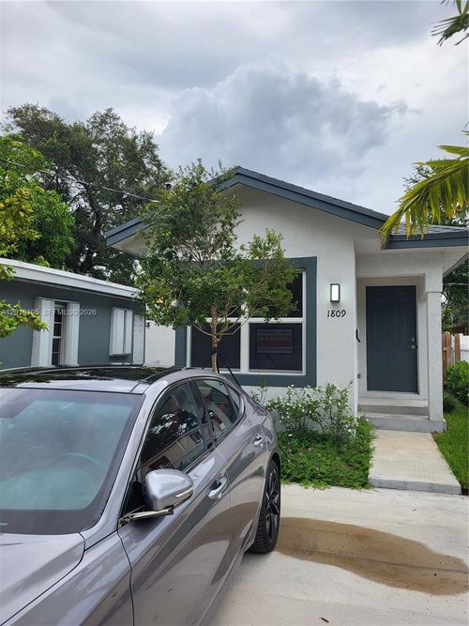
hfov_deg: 53.0
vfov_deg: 67.3
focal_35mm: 26
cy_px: 313
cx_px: 234
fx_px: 470
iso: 40
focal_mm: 5.4
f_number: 1.8
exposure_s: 1/794
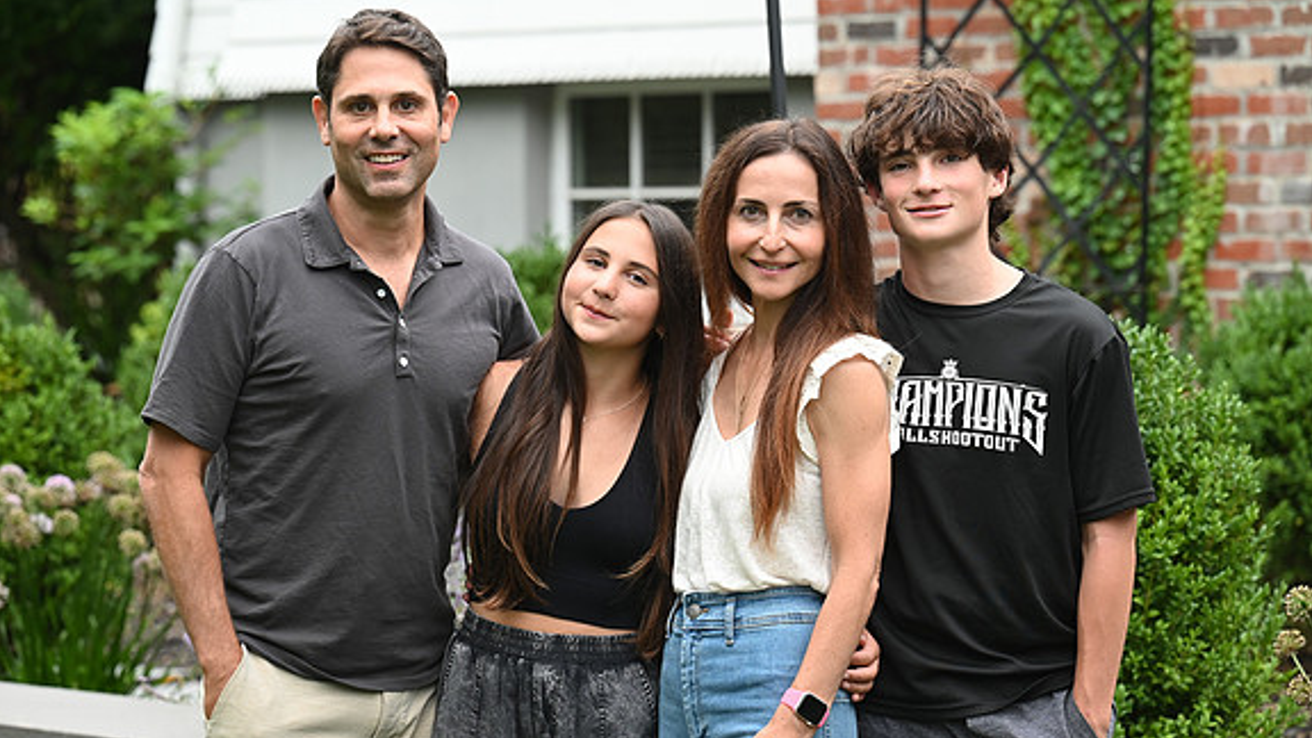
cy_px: 417
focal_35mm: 137
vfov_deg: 8.9
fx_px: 4766
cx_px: 654
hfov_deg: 15.7
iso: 1000
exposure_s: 1/125
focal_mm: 130
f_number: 5
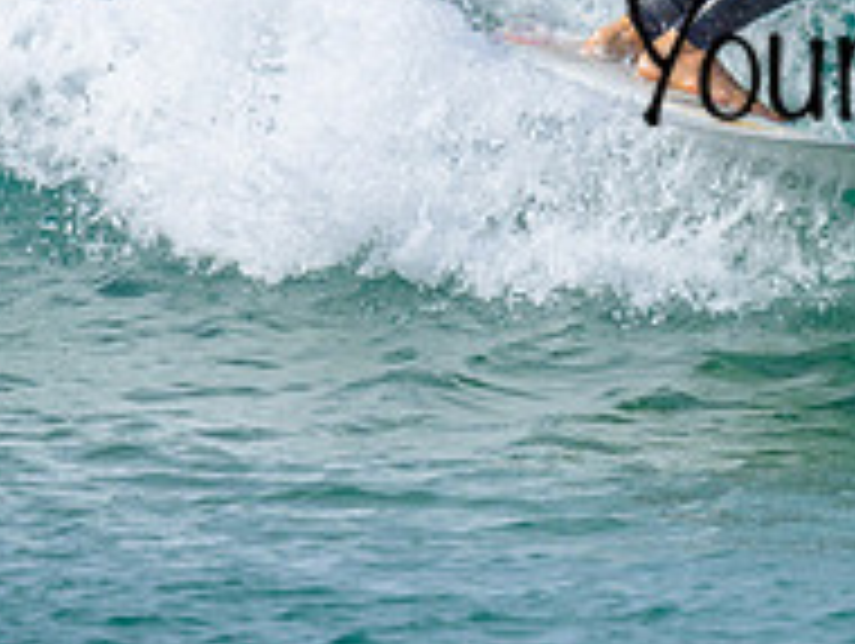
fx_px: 79880
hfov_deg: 0.6
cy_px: 60
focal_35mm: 3230
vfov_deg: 0.5
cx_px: 973
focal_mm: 800
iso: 280
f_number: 6.3
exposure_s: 1/2000
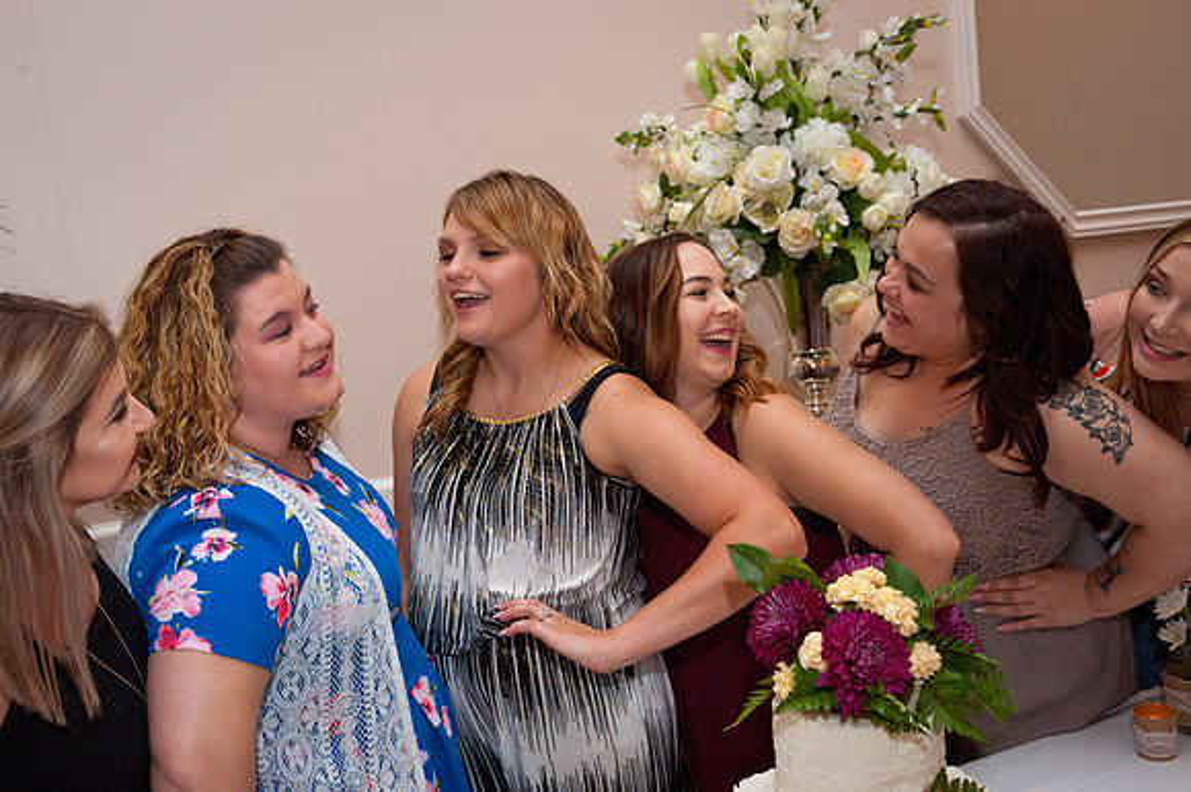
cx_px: 596
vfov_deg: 31.9
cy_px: 396
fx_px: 1389
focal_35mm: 42
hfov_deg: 46.4
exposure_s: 1/160
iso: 3200
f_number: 5.6
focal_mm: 42
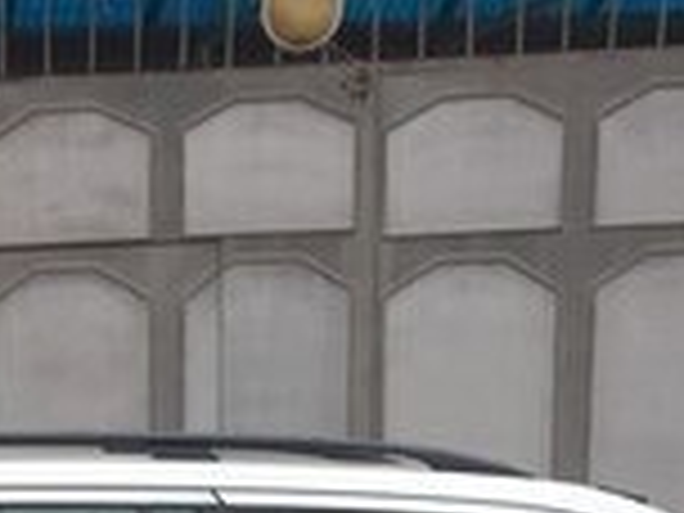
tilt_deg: -11.3
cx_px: -184
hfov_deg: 15.0
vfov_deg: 11.1
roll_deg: +0.3
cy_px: 889
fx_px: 2490
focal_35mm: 126
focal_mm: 4.15
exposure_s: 1/100
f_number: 2.2
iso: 32
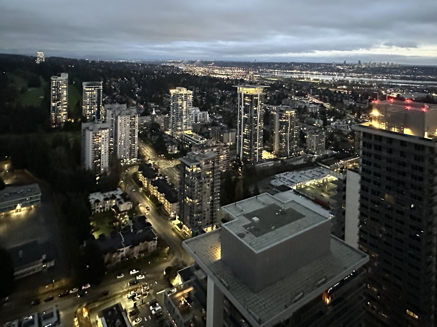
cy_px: 62
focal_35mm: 23
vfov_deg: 54.5
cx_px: 189
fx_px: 290
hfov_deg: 73.6
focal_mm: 2.22
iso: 1600
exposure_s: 1/40
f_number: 2.2
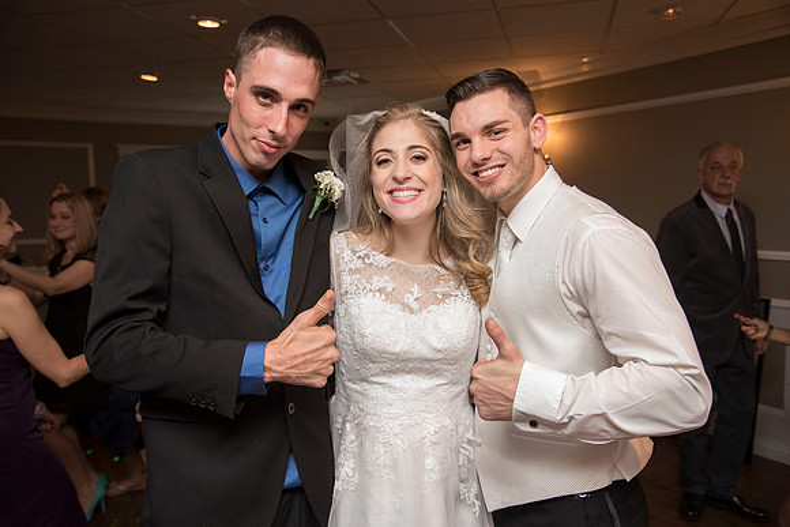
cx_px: 395
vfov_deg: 43.6
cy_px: 264
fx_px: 658
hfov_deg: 61.9
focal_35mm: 30
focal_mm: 30
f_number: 4
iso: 2000
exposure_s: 1/125
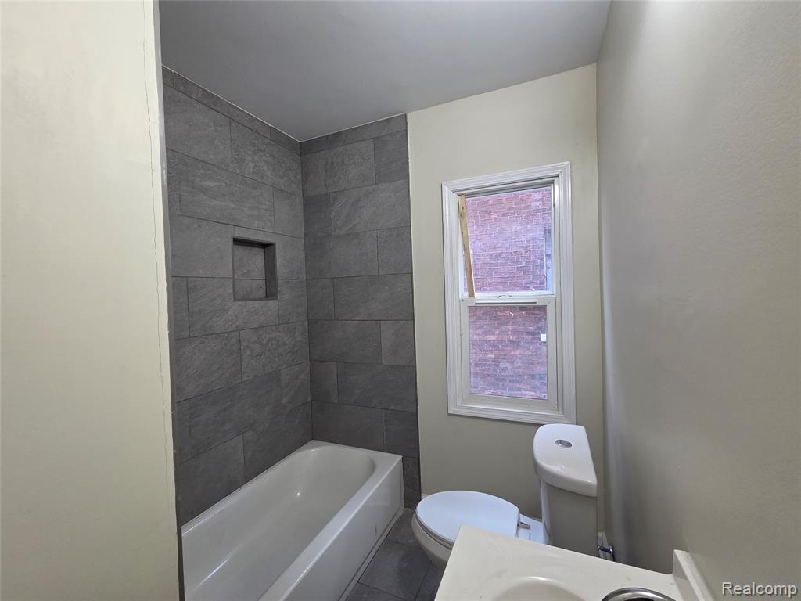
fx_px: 301
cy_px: 300
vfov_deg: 89.9
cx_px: 400
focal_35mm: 13
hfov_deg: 106.2
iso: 160
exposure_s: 1/120
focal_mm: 2.2
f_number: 2.2
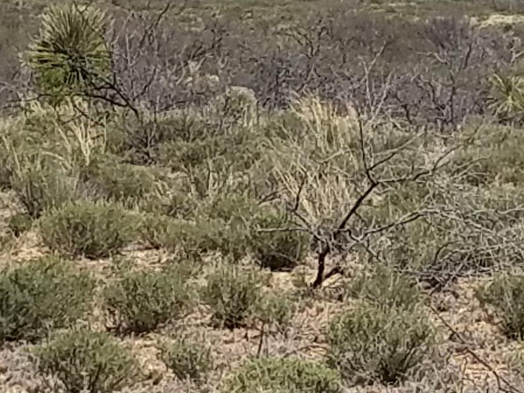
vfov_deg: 15.7
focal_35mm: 89
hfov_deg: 21.1
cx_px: 555
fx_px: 1347
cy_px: -132
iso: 40
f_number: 1.7
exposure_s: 1/3560
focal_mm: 4.2
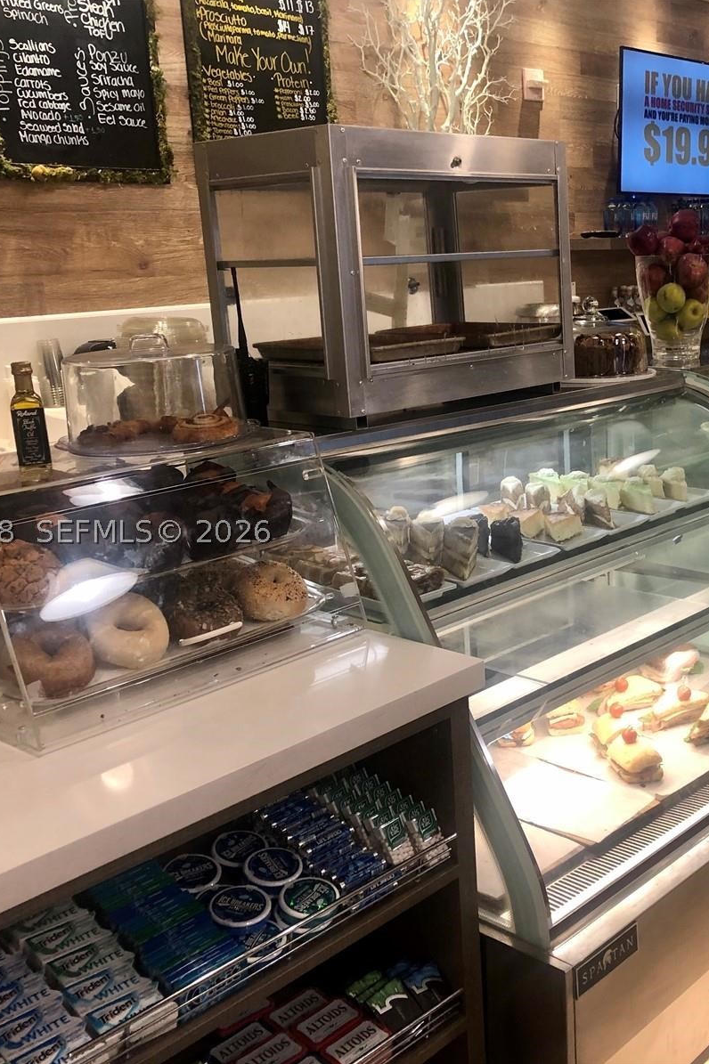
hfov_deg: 33.4
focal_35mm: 39
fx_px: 1153
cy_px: 532
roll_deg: +2.0
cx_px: 544
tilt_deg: -13.0
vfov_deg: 49.6
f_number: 1.8
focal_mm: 4
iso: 40
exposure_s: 1/20
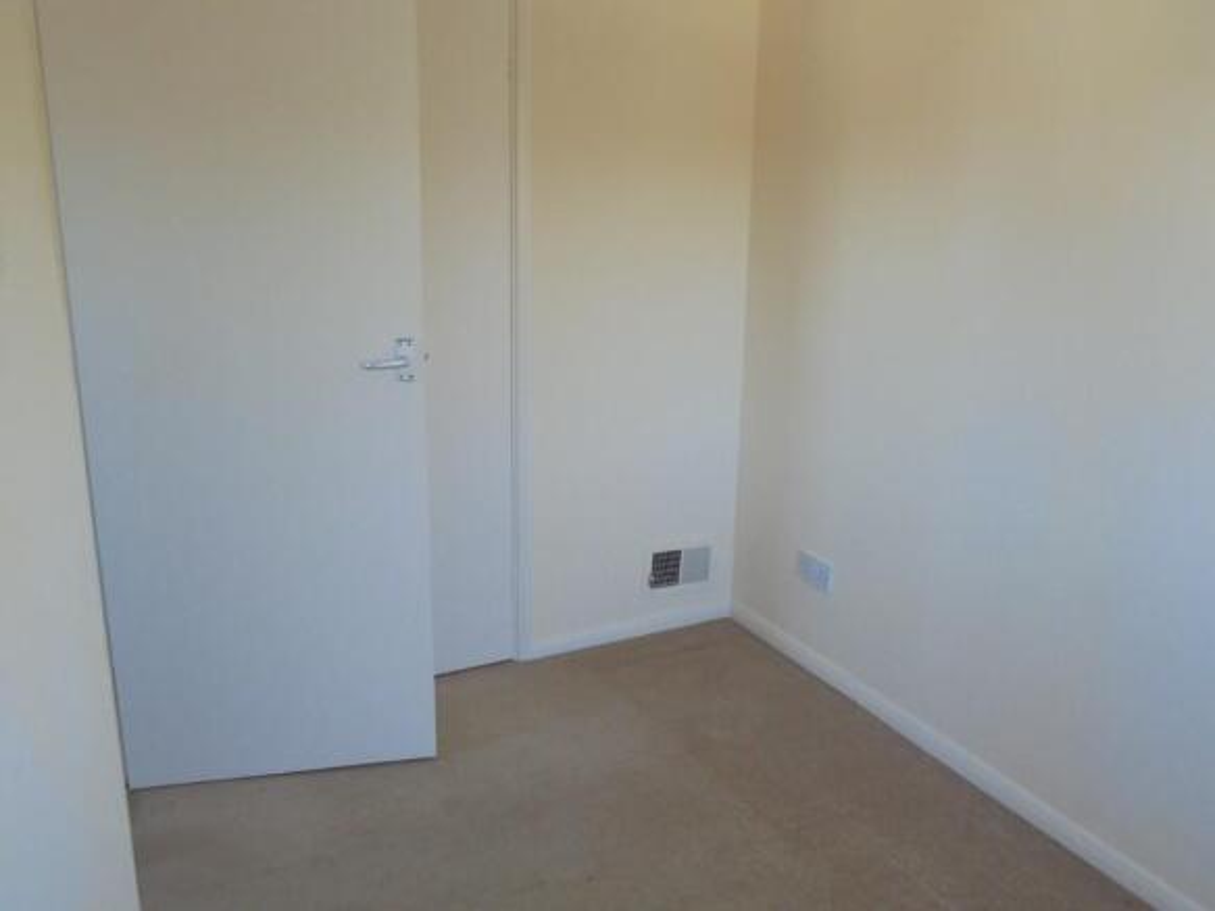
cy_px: 456
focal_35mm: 29
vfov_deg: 48.2
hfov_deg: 61.7
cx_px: 608
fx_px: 1018
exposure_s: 1/30
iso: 100
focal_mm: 5.3
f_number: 3.7
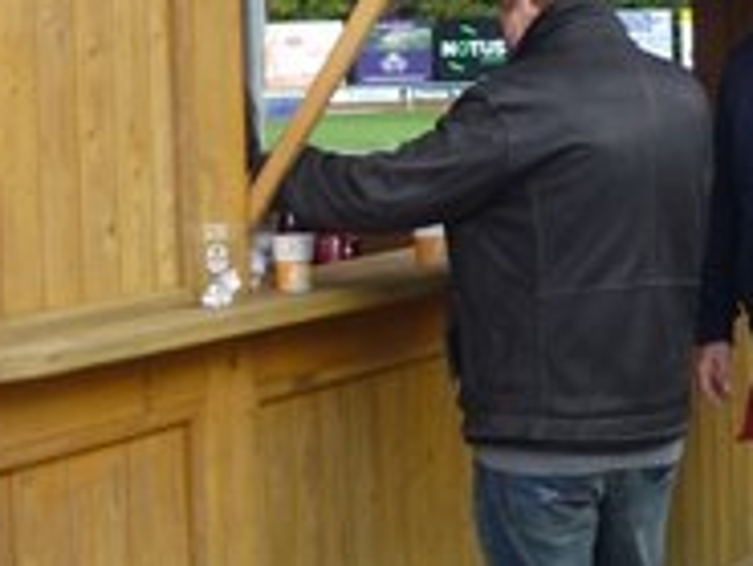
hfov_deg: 20.5
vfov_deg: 15.5
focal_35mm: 95
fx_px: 2068
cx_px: 568
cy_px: 98
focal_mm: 5.5
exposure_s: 1/160
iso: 80
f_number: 2.8
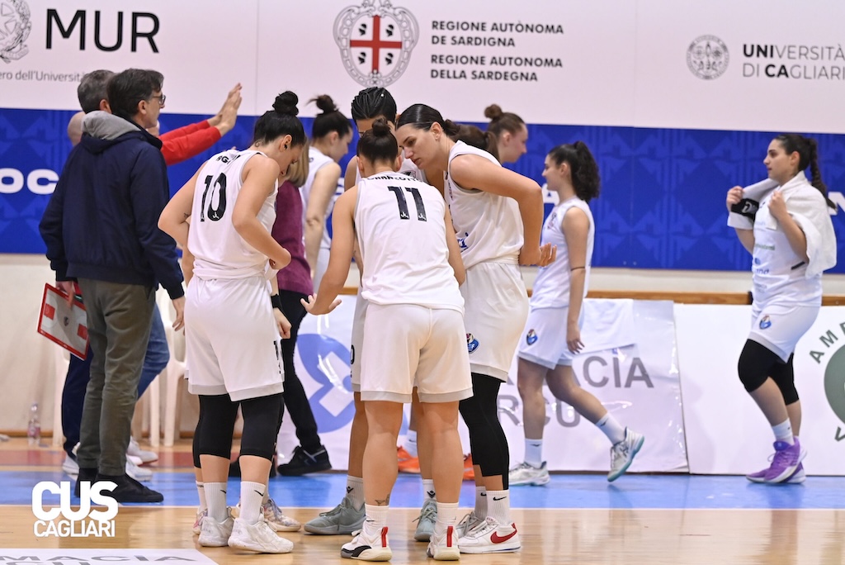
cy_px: 282
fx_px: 4039
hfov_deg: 11.9
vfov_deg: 8.0
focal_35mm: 172
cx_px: 422
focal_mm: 115
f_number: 2.8
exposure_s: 1/640
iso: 4000
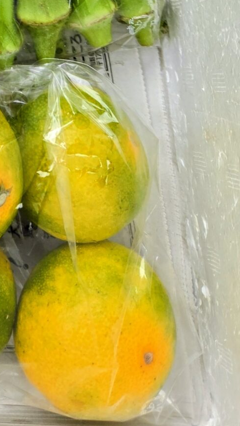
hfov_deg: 14.2
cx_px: -209
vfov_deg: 23.5
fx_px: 837
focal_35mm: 74
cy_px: -194
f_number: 1.8
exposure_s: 1/703
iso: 80
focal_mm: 5.4
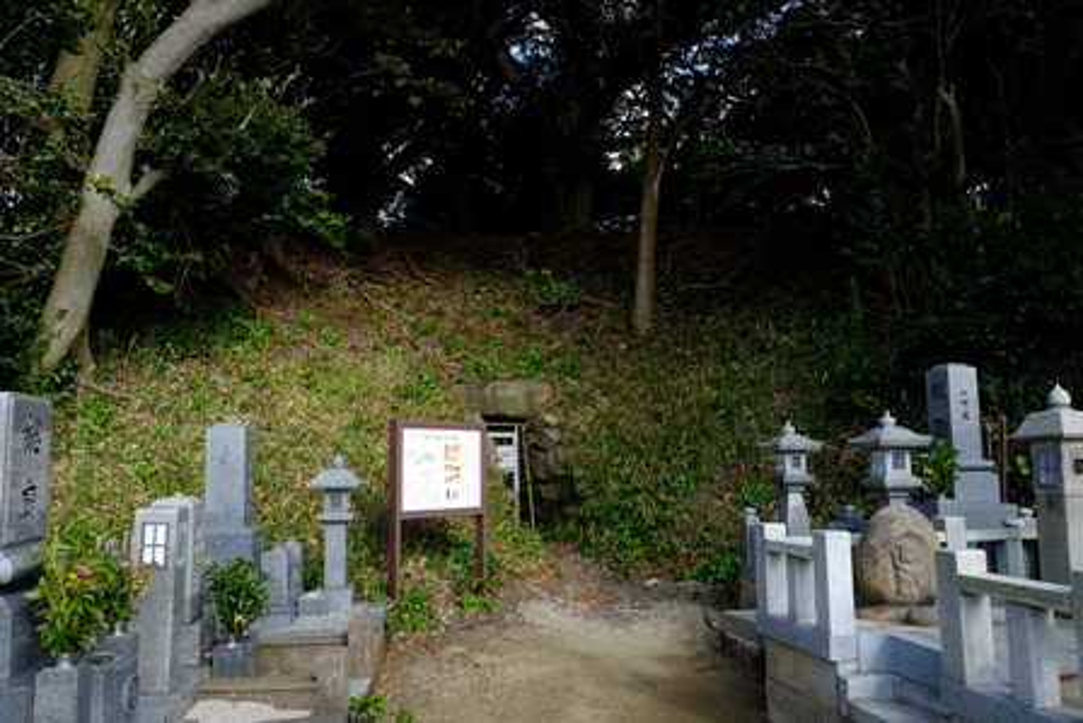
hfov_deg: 67.4
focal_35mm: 27
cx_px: 542
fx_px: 812
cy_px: 362
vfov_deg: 48.0
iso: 200
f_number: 5.6
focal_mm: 18
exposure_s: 1/210
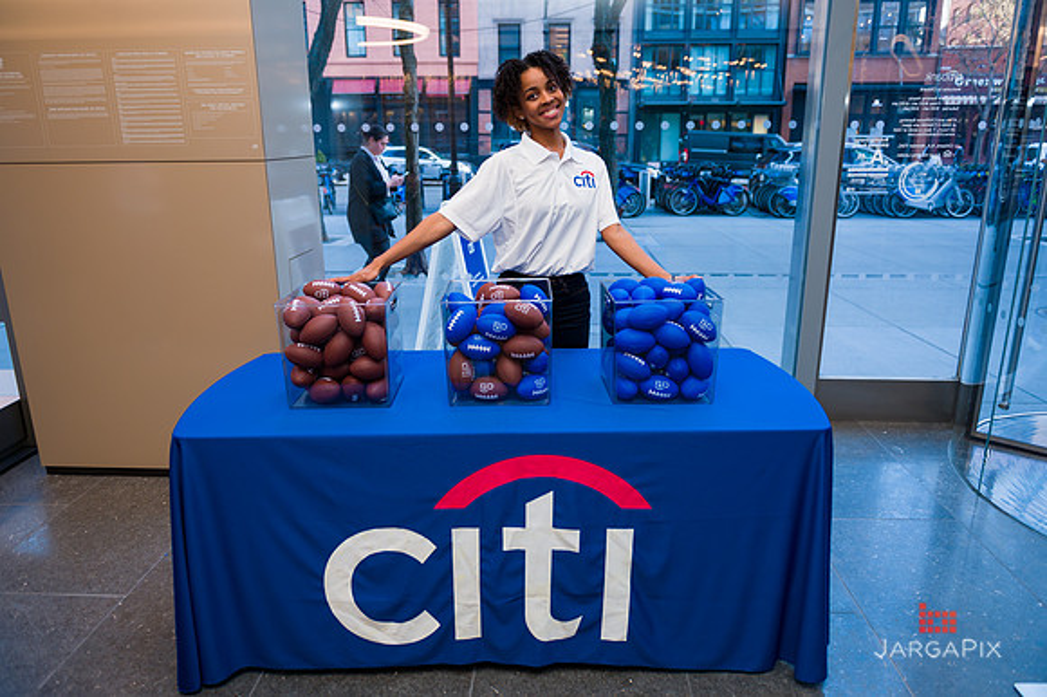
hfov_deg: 69.4
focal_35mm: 26
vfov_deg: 49.5
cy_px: 348
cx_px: 524
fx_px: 756
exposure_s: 1/200
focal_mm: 26
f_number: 4
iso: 200
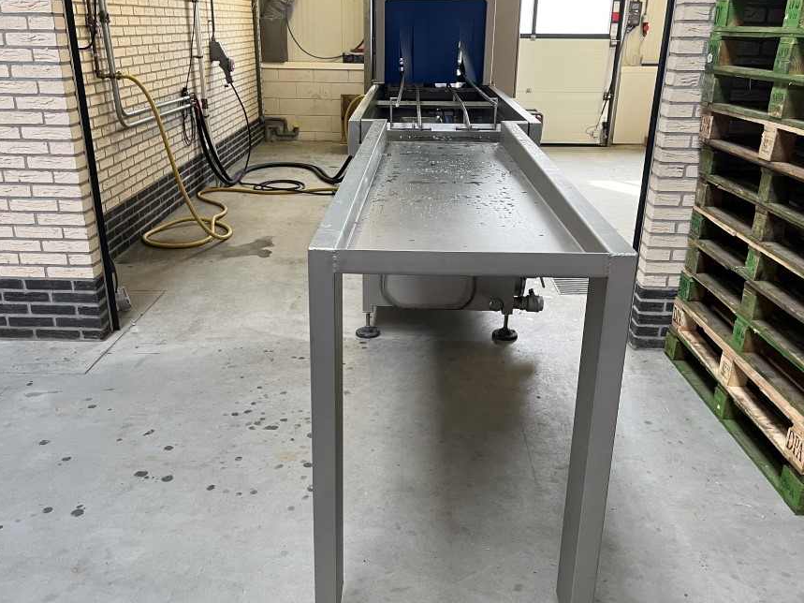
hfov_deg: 58.4
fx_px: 720
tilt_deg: -21.3
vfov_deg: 45.4
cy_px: 311
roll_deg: -1.0
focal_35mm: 31
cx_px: 400
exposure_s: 1/99
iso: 125
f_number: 1.6
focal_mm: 5.1
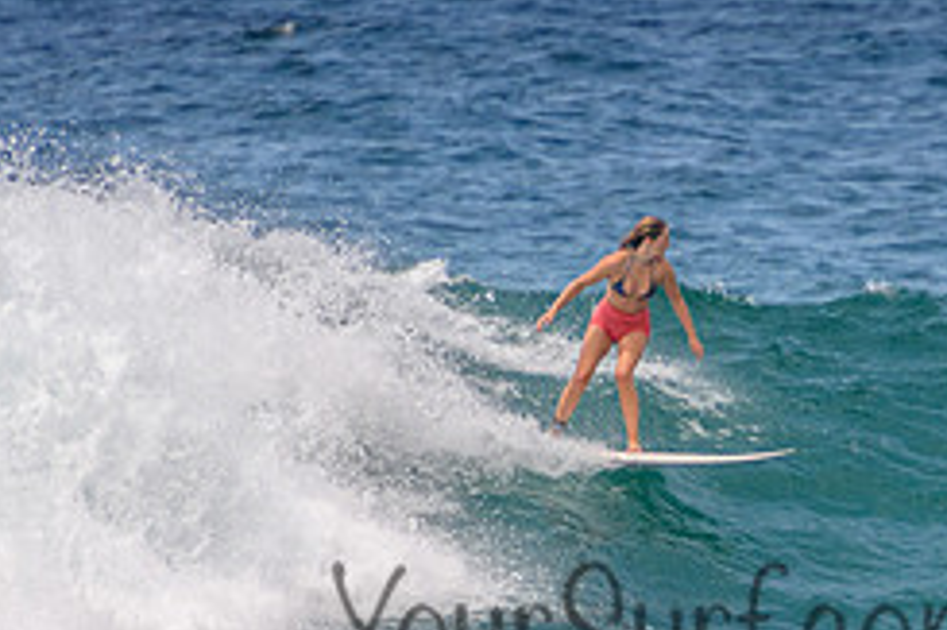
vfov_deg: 1.1
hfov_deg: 1.6
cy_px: 435
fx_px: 34199
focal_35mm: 1301
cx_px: 761
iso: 280
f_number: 5.6
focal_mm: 400
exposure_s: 1/2000
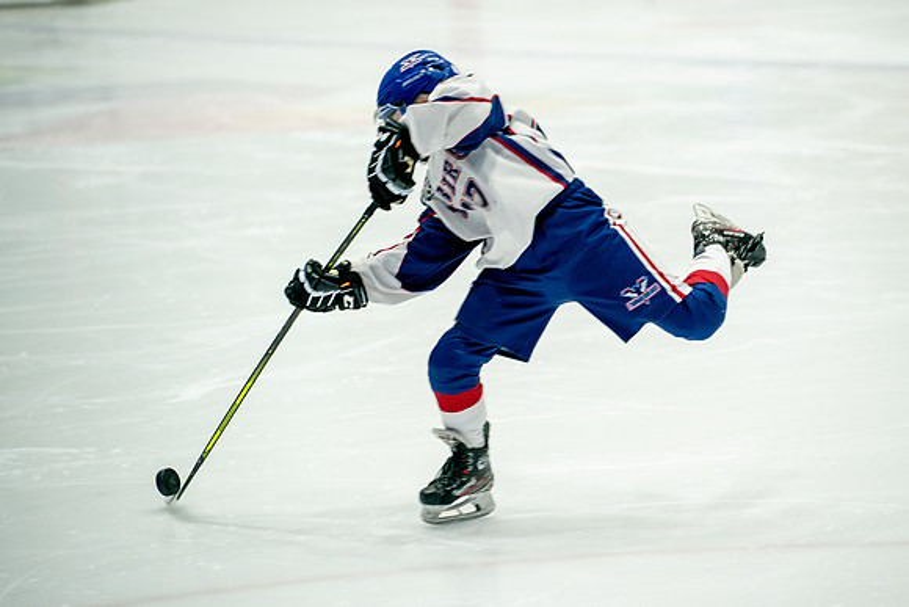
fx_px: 5165
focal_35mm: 204
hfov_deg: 10.1
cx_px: 550
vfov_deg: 6.7
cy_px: 282
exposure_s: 1/800
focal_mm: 150
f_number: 2.8
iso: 1600
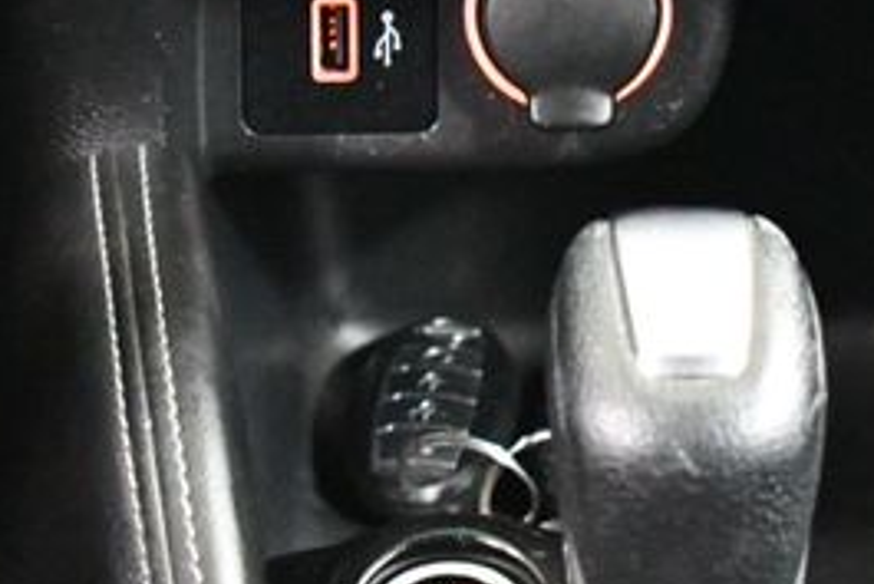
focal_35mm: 266
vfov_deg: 5.2
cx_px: 762
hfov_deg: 7.7
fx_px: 6461
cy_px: -10
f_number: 5.6
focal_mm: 55
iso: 12800
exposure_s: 1/30
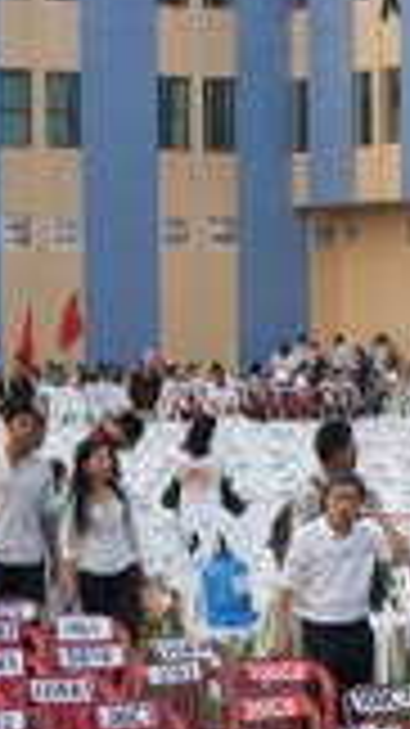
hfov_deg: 8.4
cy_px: 418
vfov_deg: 15.0
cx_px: 293
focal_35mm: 143
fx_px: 2775
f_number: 5.6
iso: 200
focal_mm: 33
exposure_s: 1/125
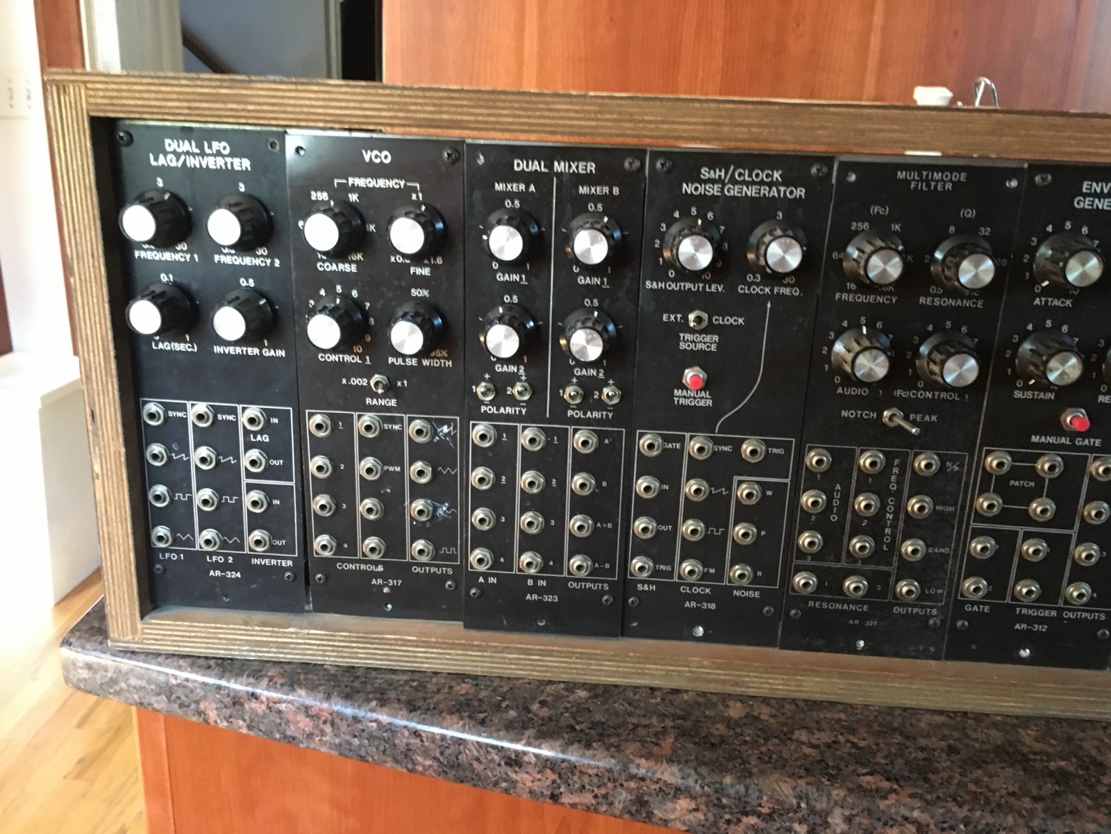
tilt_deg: -17.8
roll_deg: -2.6
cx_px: 556
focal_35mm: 29
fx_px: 931
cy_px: 417
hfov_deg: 61.7
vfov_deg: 48.2
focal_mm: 4.15
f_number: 2.2
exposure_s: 1/15
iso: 250
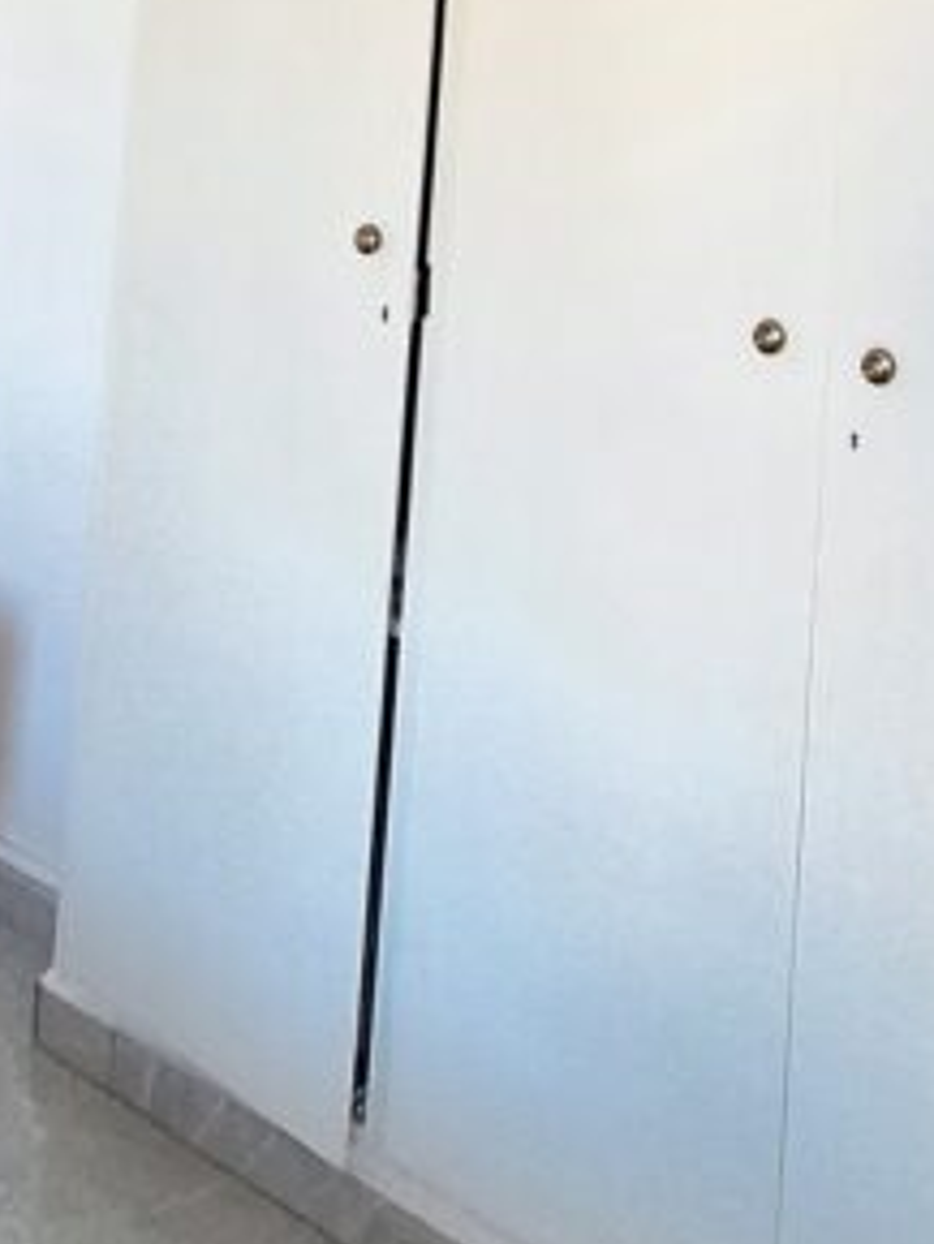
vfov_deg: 31.6
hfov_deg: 31.4
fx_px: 1654
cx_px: 564
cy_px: -374
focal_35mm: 46
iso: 125
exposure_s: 1/50
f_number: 2.2
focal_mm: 1.74
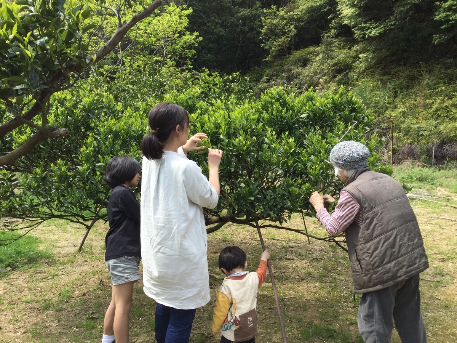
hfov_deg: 58.4
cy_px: 172
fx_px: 409
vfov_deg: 45.4
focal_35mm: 31
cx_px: 228
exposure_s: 1/586
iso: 25
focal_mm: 3.3
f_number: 2.4
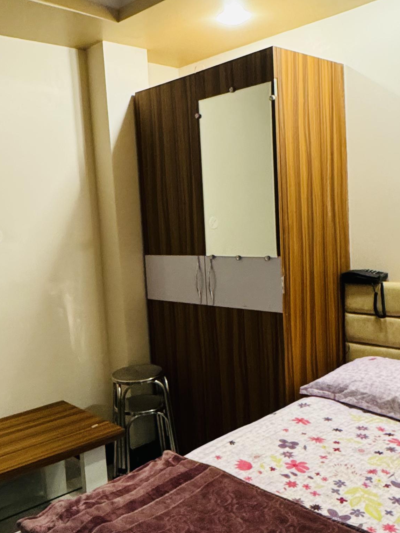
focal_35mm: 37
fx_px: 570
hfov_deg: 38.6
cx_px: 184
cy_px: 277
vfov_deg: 50.1
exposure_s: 1/50
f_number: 2.2
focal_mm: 2.22
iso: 500
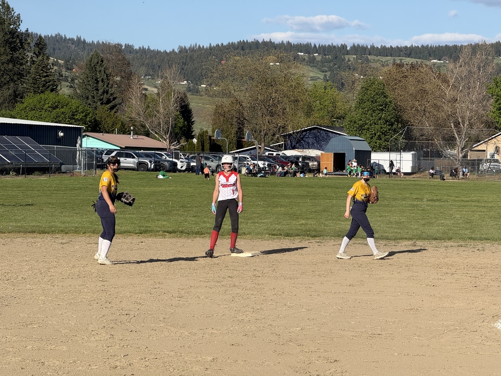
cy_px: 188
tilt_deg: -1.8
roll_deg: -0.7
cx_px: 250
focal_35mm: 120
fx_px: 1737
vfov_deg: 12.3
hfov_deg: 16.4
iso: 64
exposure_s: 1/2024
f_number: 2.8
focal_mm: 15.66
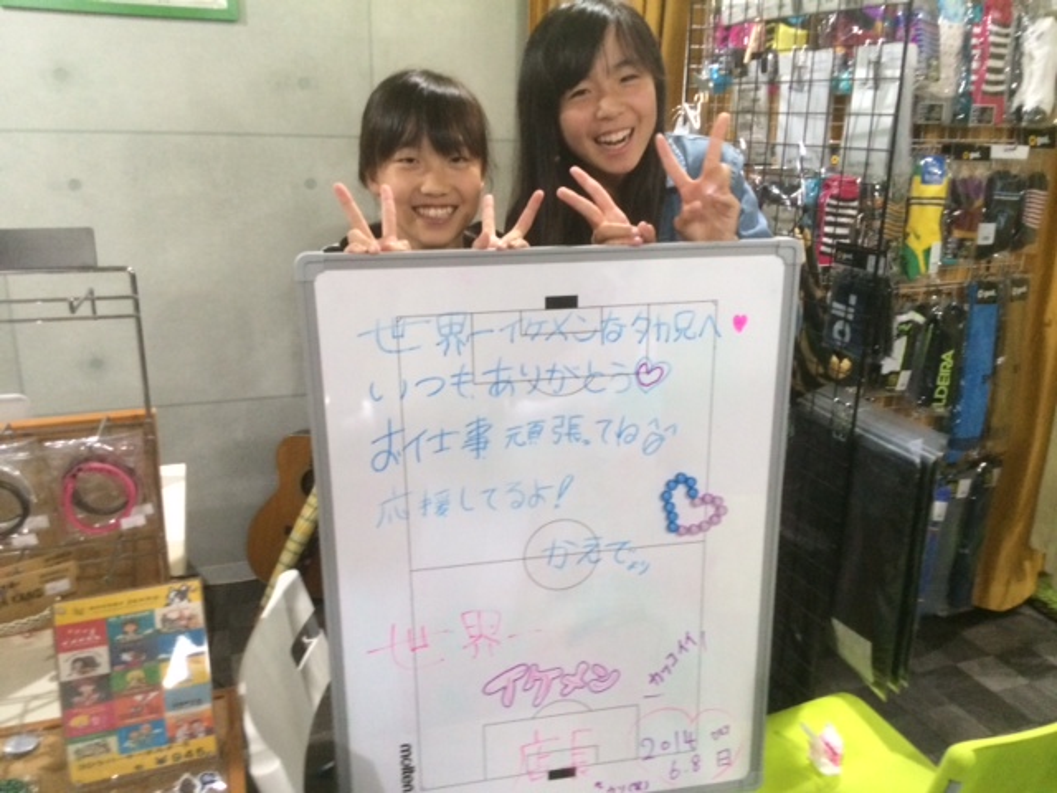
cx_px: 528
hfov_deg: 60.0
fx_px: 916
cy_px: 396
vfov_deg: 46.8
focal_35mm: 30
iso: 320
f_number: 2.2
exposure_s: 1/17
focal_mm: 4.12
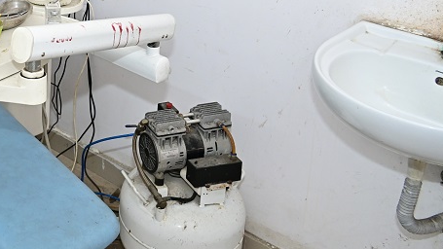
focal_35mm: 56
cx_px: 13
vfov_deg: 20.4
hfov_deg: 34.3
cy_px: -27
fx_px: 658
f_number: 5
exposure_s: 1/160
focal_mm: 18
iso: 1000
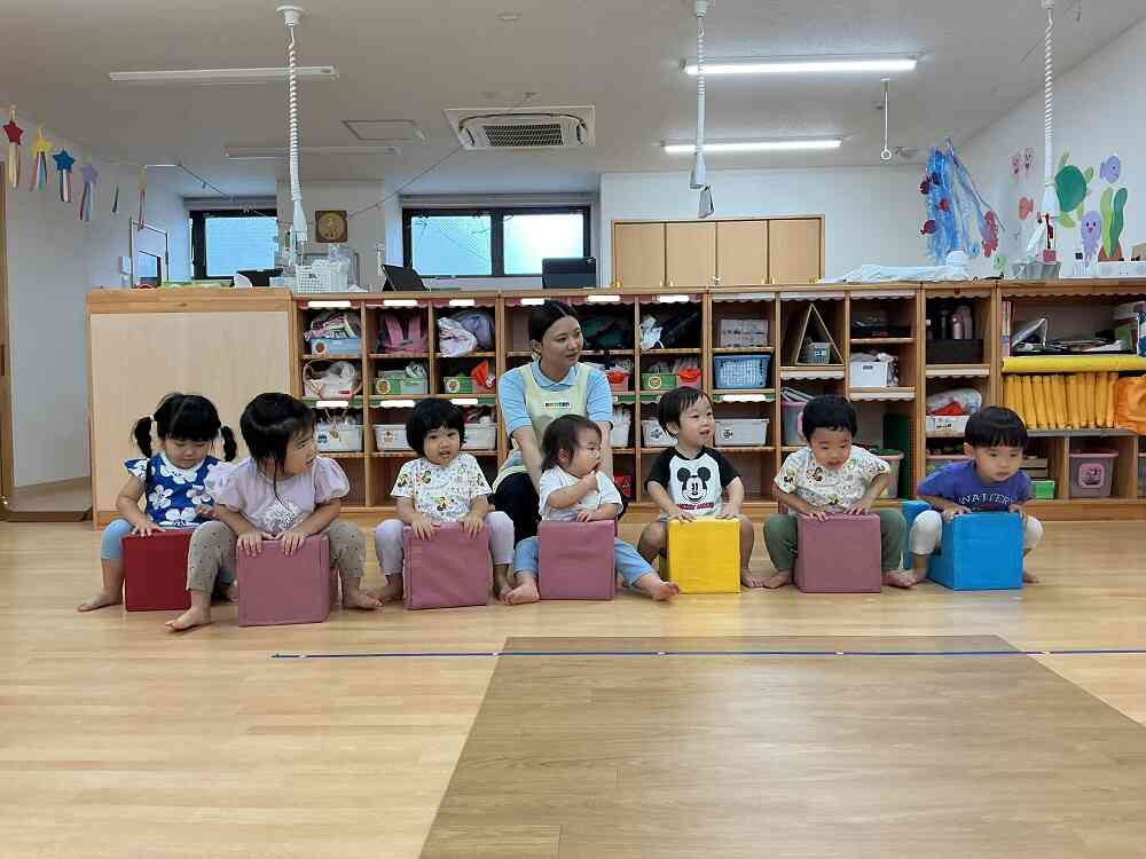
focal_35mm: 29
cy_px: 430
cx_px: 573
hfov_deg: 61.7
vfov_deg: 48.2
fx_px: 960
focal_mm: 3
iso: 64
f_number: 1.8
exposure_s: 1/120
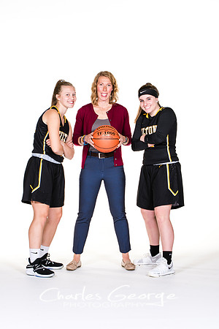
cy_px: 164
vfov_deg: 17.5
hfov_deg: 11.7
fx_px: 1068
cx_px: 110
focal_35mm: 117
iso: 200
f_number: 6.3
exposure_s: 1/160
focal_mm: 78
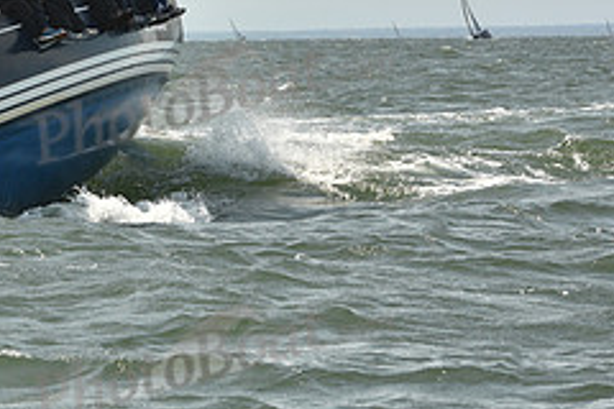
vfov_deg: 5.8
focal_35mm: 237
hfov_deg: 8.6
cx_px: -97
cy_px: 1
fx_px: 4042
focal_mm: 98
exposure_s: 1/800
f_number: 9
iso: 250
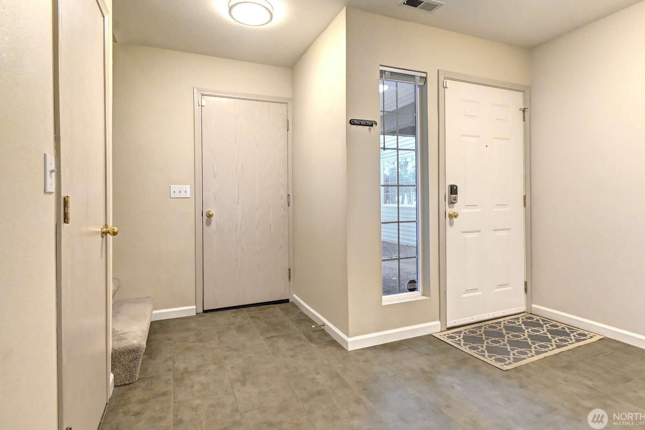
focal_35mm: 16
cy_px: 205
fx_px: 287
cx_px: 342
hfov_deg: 96.6
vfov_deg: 73.7
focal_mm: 10
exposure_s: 1/3.33
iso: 3200
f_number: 11
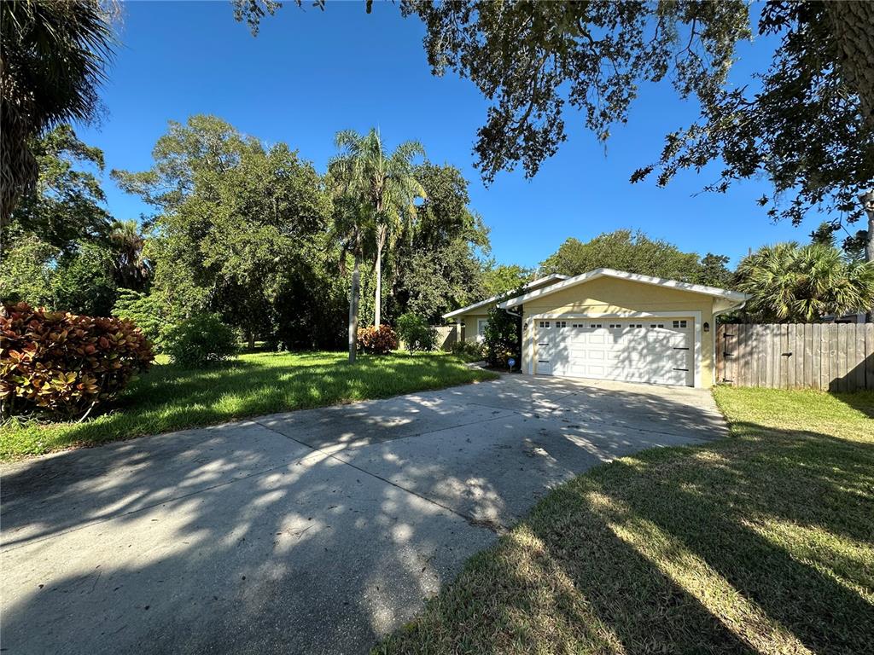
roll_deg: -0.7
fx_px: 353
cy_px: 328
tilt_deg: +1.2
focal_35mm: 14
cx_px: 437
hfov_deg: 102.1
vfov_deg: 85.7
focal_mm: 2.22
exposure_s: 1/678
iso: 50
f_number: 2.2
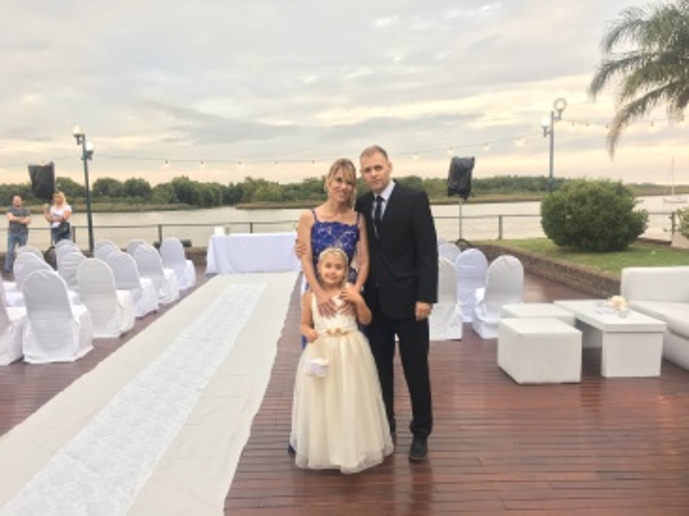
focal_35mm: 29
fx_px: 577
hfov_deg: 61.7
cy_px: 258
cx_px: 344
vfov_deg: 48.2
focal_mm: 4.15
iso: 32
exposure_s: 1/33
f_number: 2.2
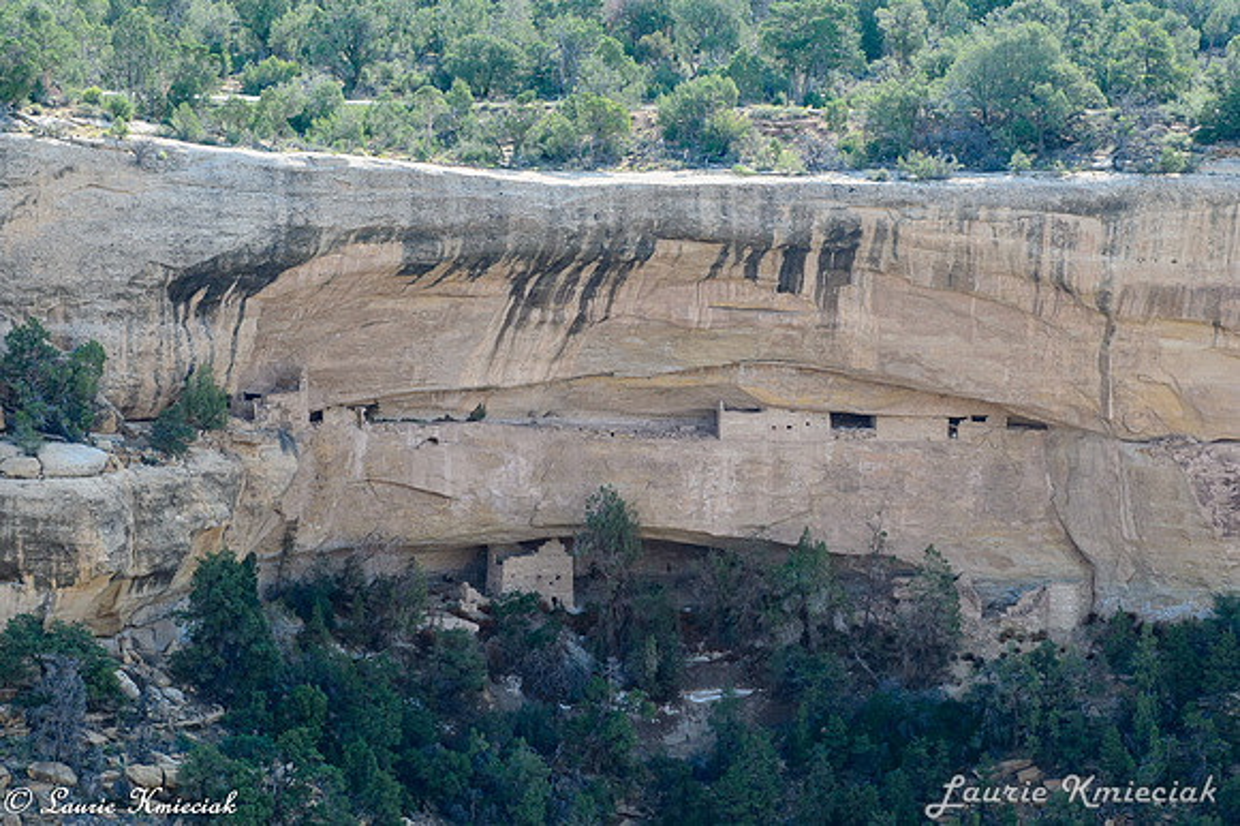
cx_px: 758
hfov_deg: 15.7
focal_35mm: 130
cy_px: 440
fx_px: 4491
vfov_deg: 10.5
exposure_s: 1/200
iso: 250
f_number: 14
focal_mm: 70
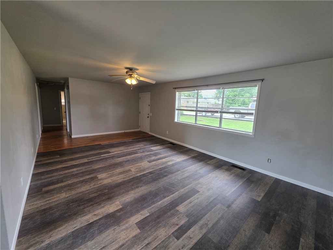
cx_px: 166
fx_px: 125
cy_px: 125
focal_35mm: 13
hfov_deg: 106.2
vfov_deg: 89.9
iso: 100
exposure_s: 1/120
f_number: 1.9
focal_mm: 2.2
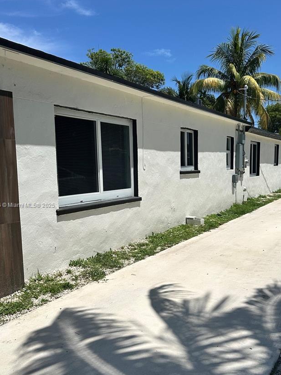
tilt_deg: -6.0
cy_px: 205
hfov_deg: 40.4
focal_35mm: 35
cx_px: 176
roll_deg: +0.6
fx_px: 379
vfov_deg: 52.6
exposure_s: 1/8929
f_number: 1.78
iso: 80
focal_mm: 6.86
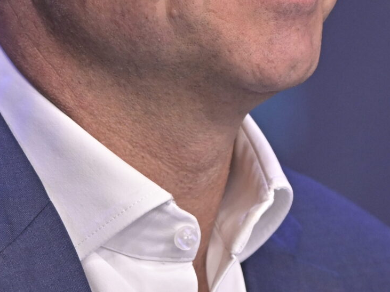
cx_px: 174
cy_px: -27
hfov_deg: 1.2
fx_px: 18970
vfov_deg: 0.9
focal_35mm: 1684
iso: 1600
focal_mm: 500
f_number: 4
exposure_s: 1/400
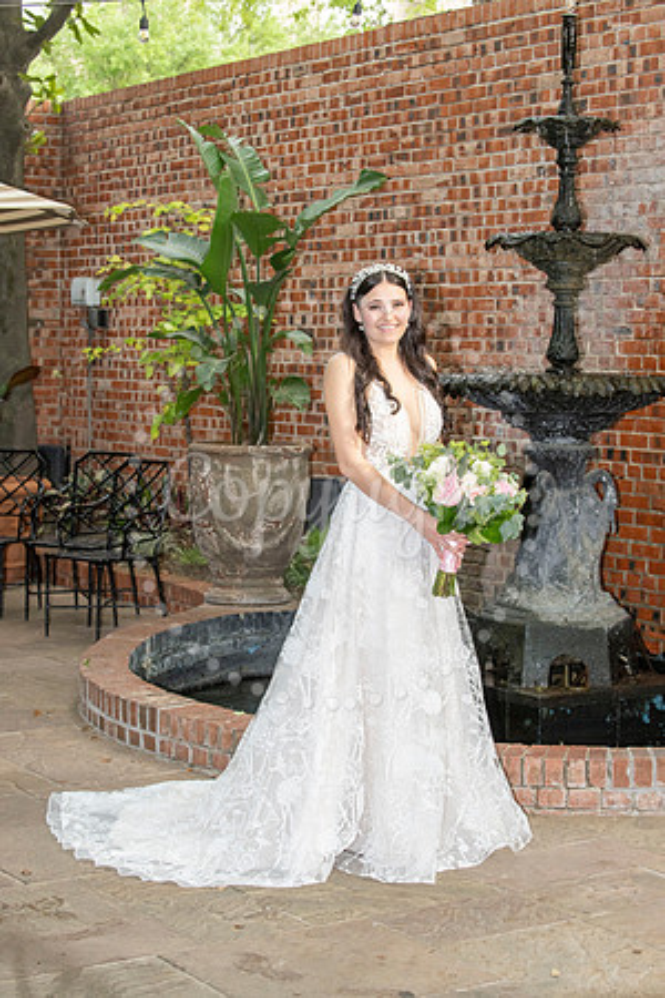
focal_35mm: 70
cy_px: 499
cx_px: 332
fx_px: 1939
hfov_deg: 19.5
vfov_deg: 28.8
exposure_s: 1/250
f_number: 7.1
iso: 1250
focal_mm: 70
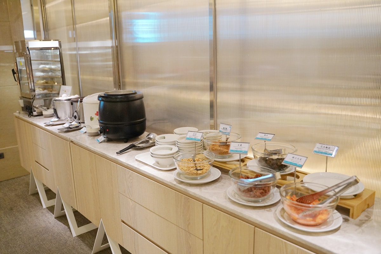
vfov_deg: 42.3
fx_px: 328
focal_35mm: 31
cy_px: 127
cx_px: 190
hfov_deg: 60.3
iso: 3200
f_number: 2.8
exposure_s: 1/160
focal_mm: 31
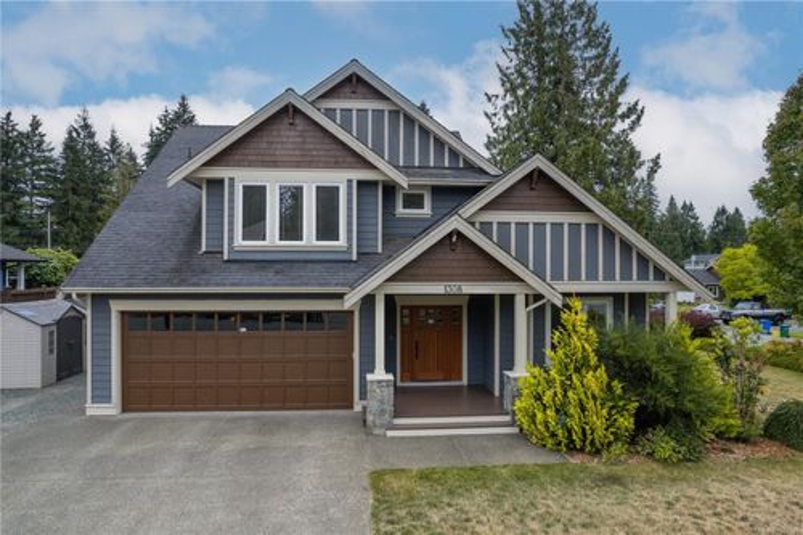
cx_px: 402
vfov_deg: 57.2
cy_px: 268
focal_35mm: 22
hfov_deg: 78.6
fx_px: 491
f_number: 2.8
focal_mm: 8.38
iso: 100
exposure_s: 1/640
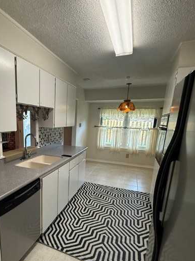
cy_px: 154
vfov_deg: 78.3
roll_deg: -1.2
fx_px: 158
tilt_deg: -12.3
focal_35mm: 21
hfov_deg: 61.4
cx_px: 60
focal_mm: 2.22
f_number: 2.2
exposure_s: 1/120
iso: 250
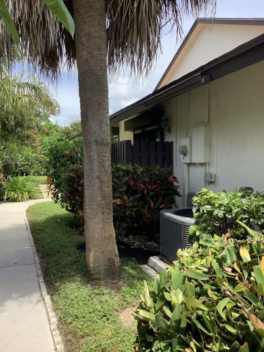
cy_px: 176
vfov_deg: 58.4
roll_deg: -0.7
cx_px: 132
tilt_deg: -1.9
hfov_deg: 45.4
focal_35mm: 31
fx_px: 315
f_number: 2.4
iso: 25
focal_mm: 3.3
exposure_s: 1/578
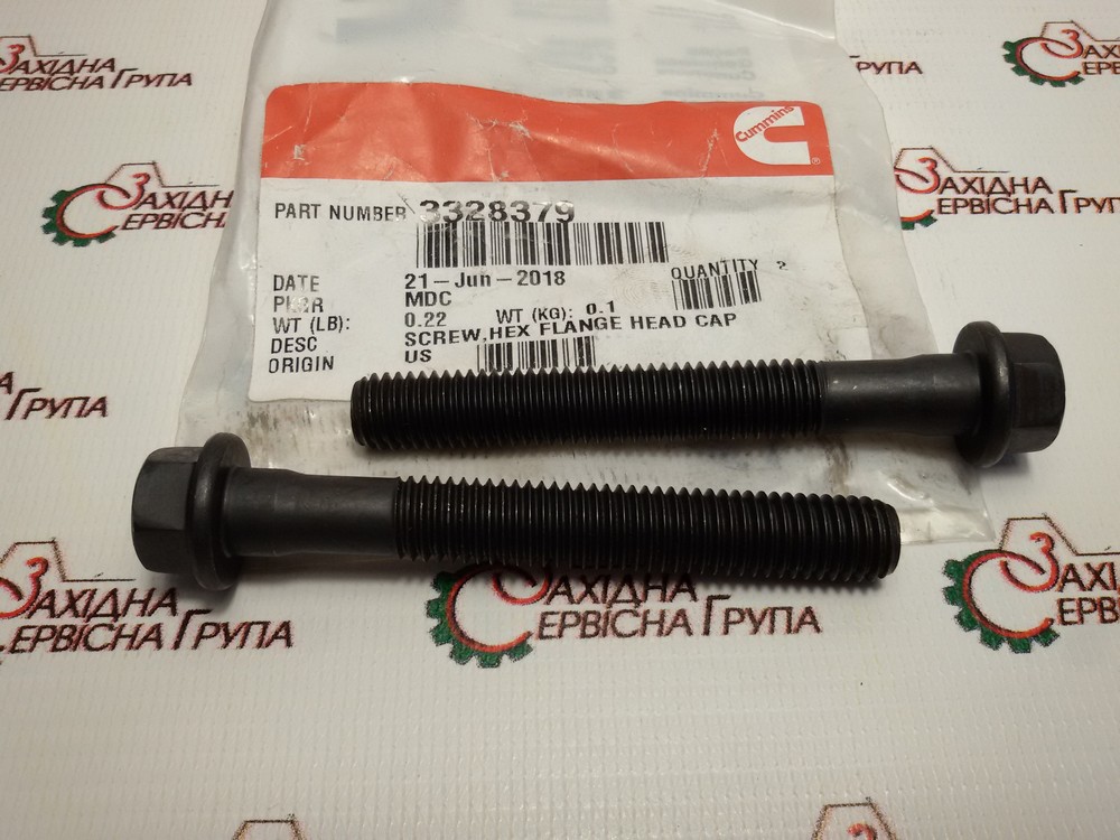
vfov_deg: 45.4
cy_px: 420
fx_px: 1003
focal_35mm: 31
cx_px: 560
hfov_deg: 58.4
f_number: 2.4
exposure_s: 1/100
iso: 64
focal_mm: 2.93
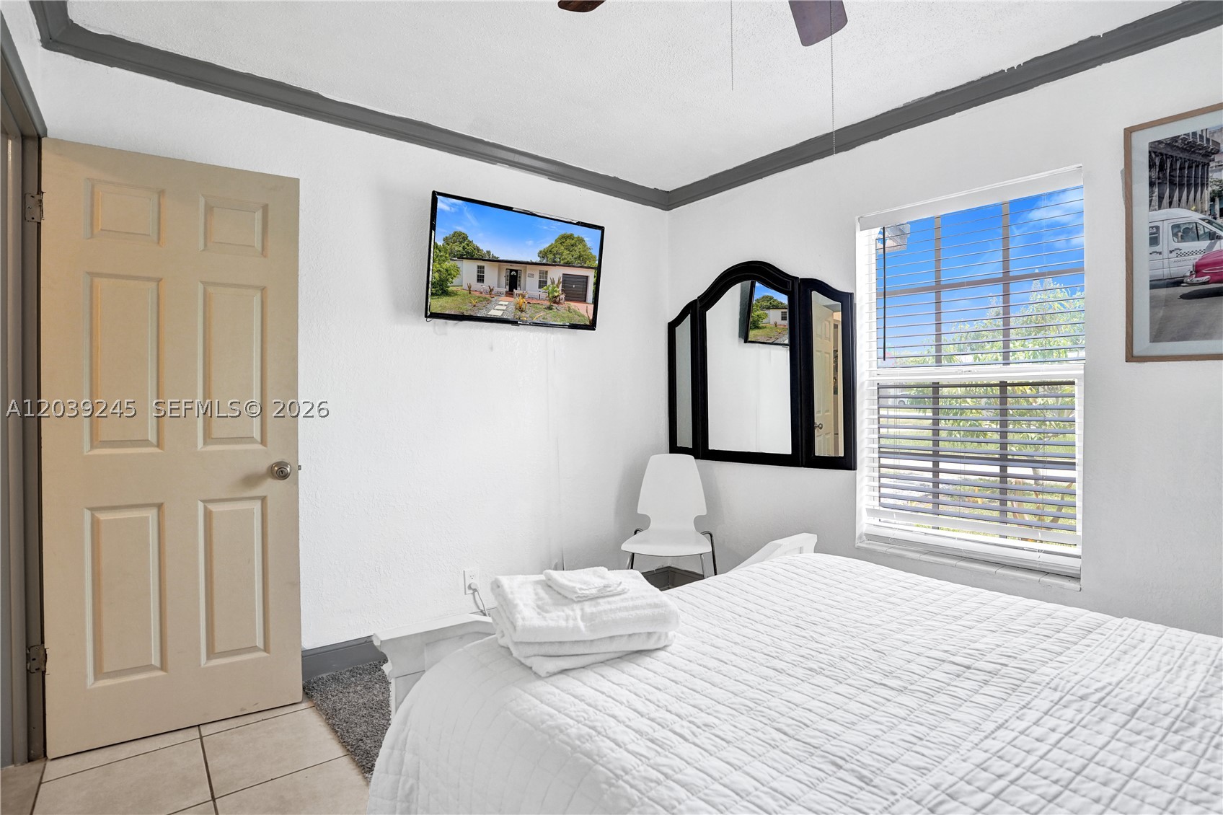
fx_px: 543
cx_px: 612
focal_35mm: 16
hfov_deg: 96.7
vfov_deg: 73.7
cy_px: 408
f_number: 4.5
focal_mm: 16
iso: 640
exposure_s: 1/80
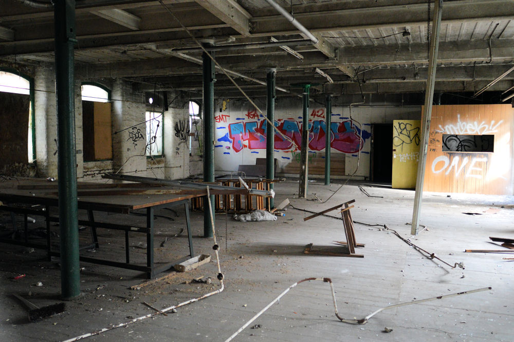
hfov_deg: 62.0
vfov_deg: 43.5
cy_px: 171
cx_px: 257
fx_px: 428
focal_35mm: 30
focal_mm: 20
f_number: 1.8
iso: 1100
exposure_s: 1/60
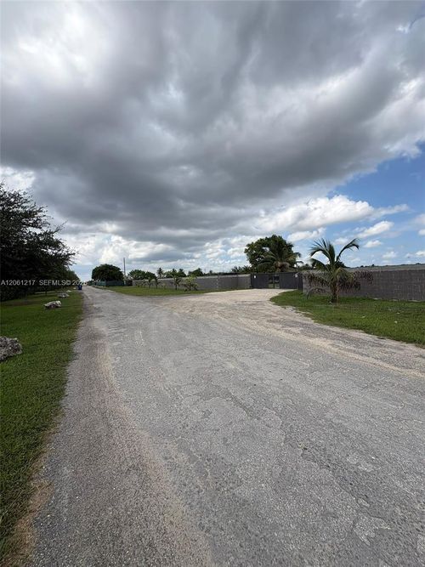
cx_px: 212
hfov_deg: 85.7
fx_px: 229
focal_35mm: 14
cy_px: 284
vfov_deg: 102.1
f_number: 2.2
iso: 40
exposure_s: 1/1927
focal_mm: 2.22
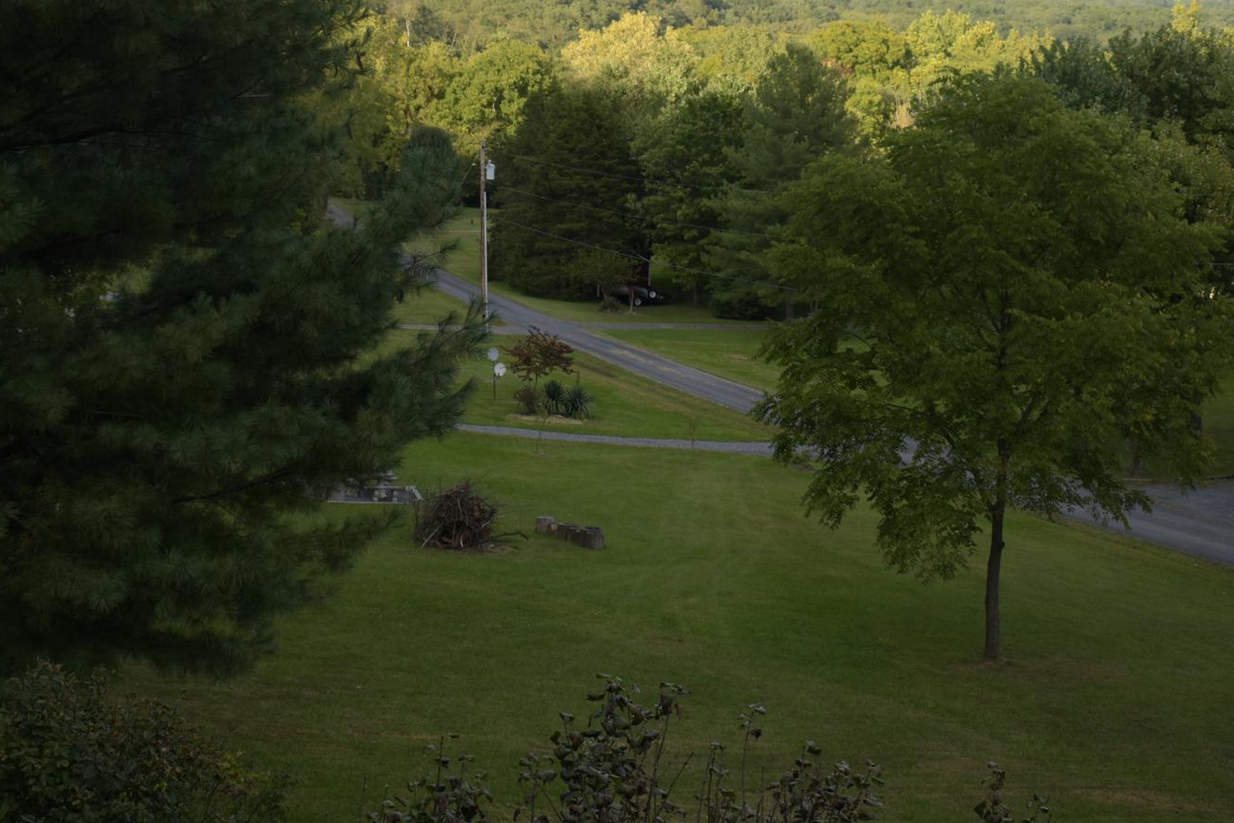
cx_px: 573
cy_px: 282
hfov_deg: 32.0
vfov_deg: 21.6
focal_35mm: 63
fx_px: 2152
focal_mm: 27
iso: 200
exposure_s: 1/640
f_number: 4.5
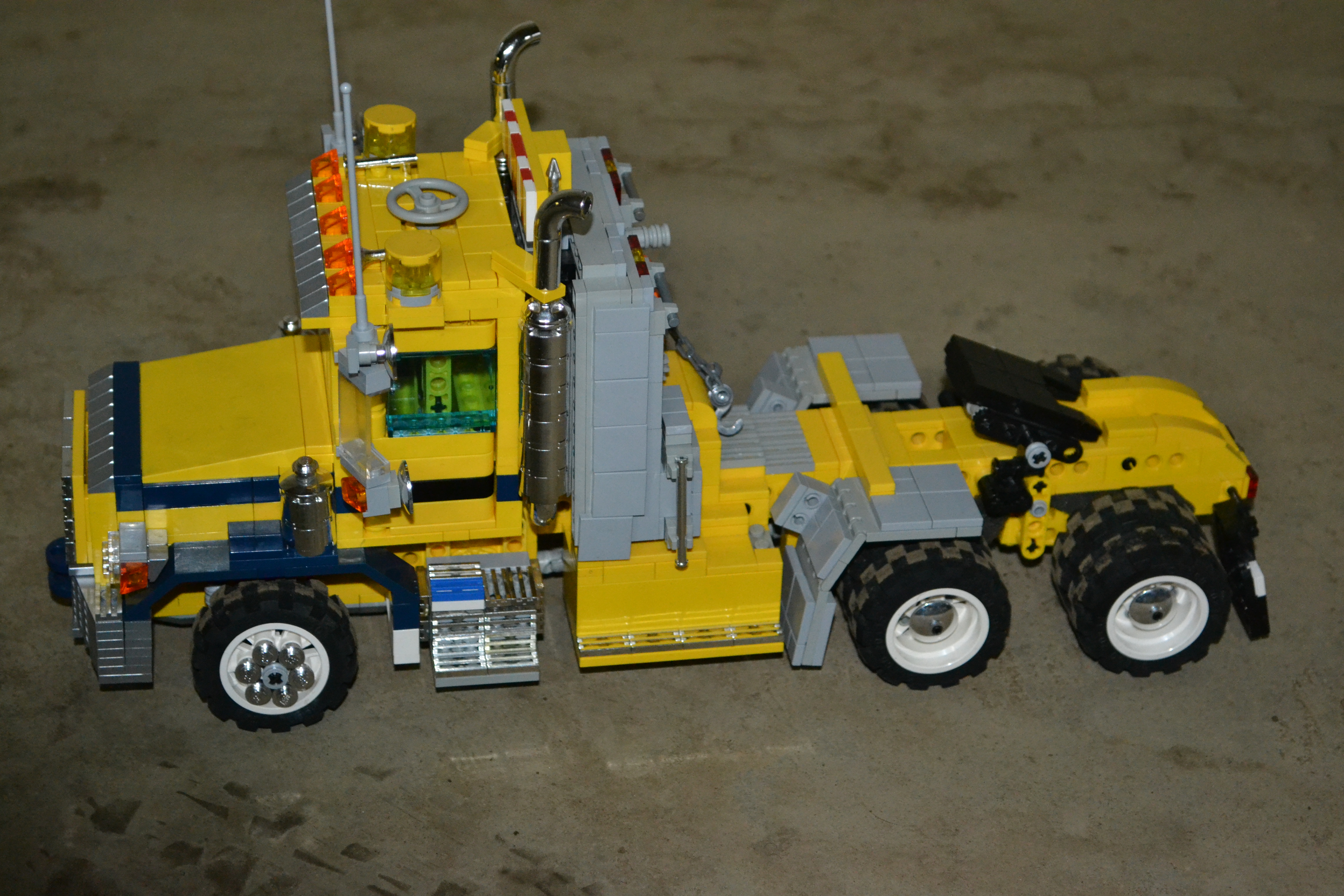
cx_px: 672
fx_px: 2688
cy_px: 448
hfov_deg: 28.1
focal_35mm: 72
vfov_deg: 18.9
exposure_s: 1/60
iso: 2500
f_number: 5.6
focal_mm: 48
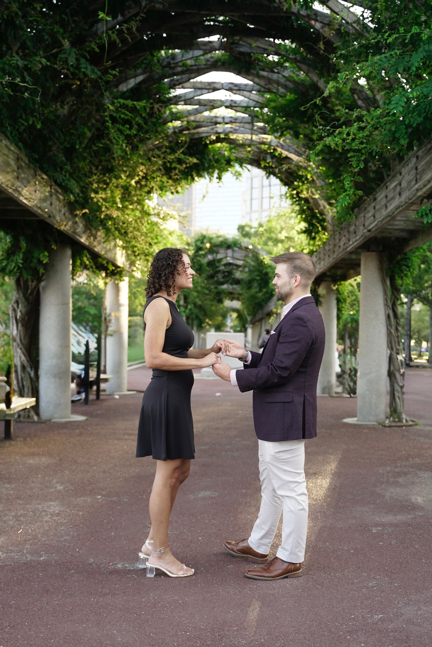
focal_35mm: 36
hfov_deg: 36.9
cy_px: 324
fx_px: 648
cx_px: 216
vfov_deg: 53.1
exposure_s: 1/320
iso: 320
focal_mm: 36
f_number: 2.8
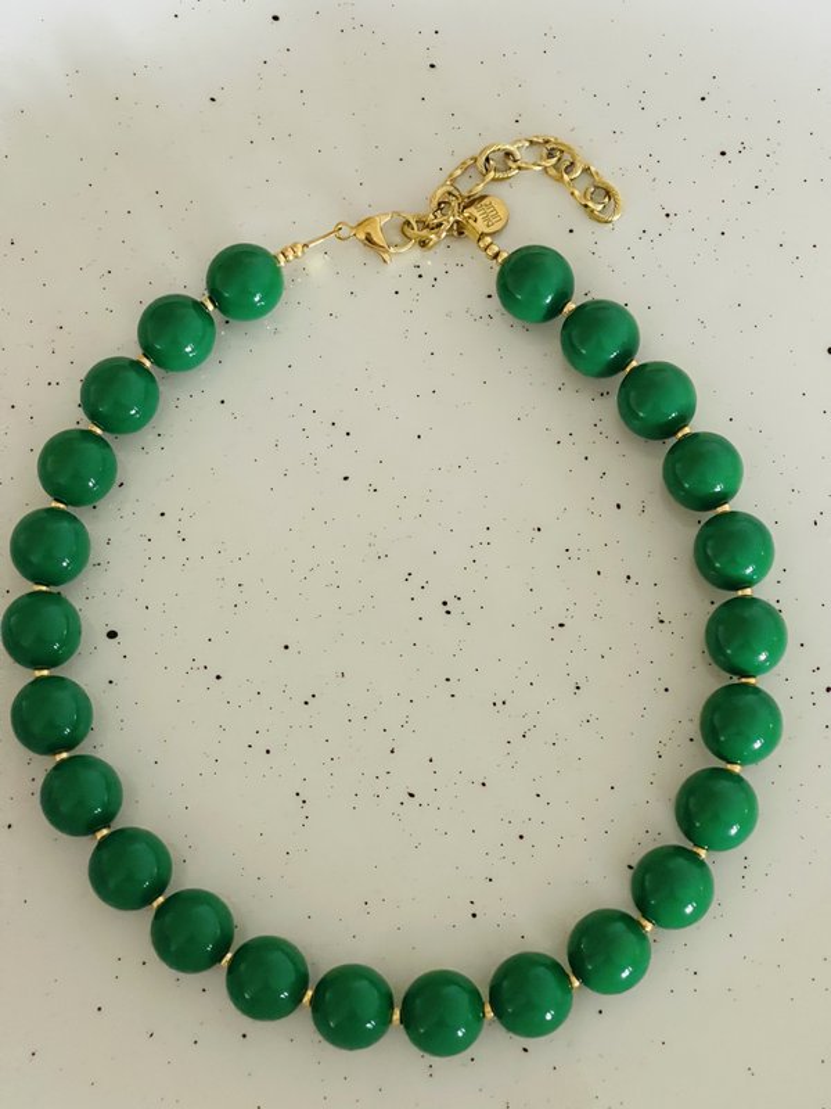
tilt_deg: -74.2
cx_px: 416
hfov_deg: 22.9
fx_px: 2049
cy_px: 554
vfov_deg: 30.3
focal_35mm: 64
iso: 800
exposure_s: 1/56
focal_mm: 7.5
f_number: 2.2
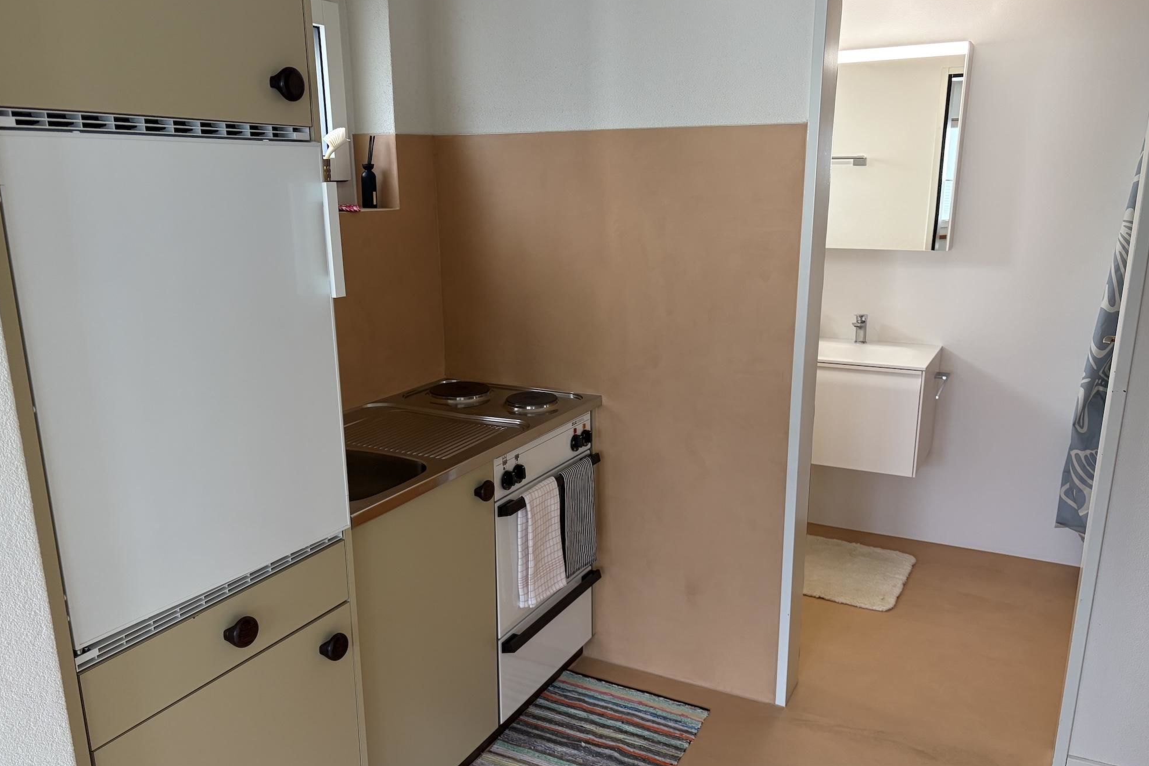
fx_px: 894
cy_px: 410
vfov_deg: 46.4
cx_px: 563
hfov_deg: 65.5
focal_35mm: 28
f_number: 1.6
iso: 125
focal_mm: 5.96
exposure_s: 1/50
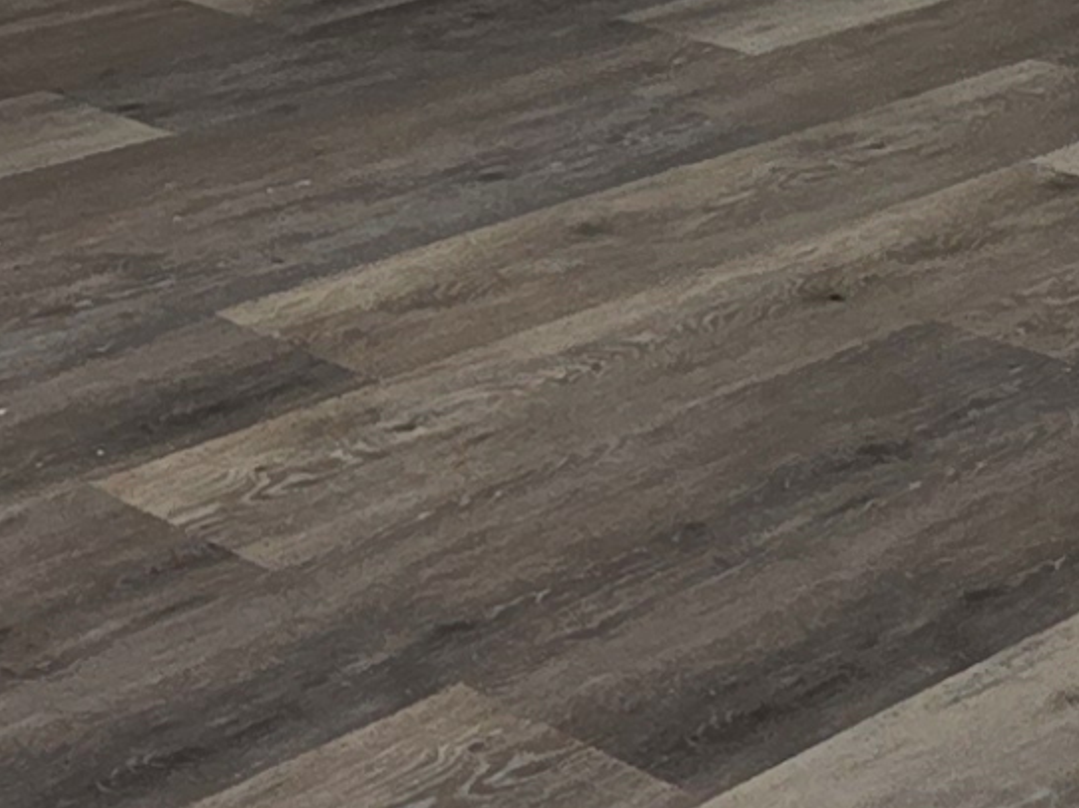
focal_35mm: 96
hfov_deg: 18.9
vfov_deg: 12.9
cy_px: -937
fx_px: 2991
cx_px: -336
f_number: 1.9
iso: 100
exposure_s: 1/120
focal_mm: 2.2
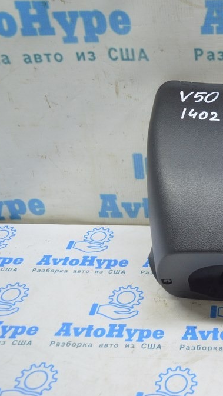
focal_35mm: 43
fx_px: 452
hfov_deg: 26.2
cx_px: 227
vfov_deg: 47.3
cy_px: 199
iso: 400
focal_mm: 18
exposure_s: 1/40
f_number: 3.5
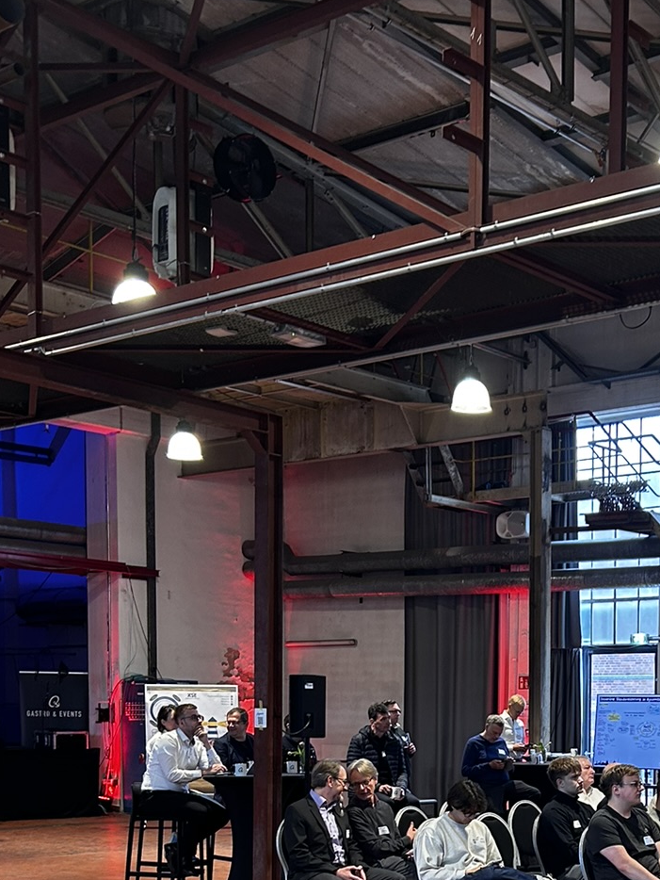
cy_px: 809
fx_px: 1448
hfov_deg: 24.9
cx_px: 599
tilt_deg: -2.8
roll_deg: -0.8
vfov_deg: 32.0
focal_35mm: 57
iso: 100
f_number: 1.5
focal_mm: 5.7
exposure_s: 1/50
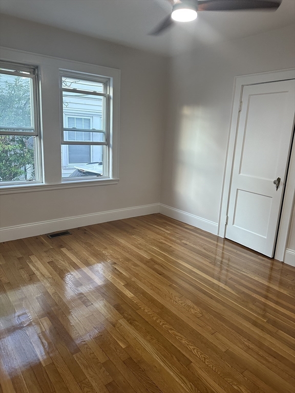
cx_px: 148
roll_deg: -3.4
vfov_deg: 71.6
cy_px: 196
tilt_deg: -12.6
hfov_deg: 56.8
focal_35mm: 24
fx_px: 273
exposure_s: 1/120
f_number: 1.78
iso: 200
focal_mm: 6.86
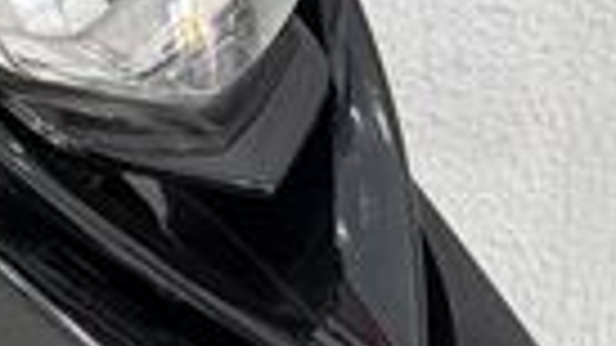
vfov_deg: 13.4
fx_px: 1470
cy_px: 90
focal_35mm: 90
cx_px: -378
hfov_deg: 19.7
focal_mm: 6.76
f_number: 1.78
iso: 160
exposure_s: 1/60
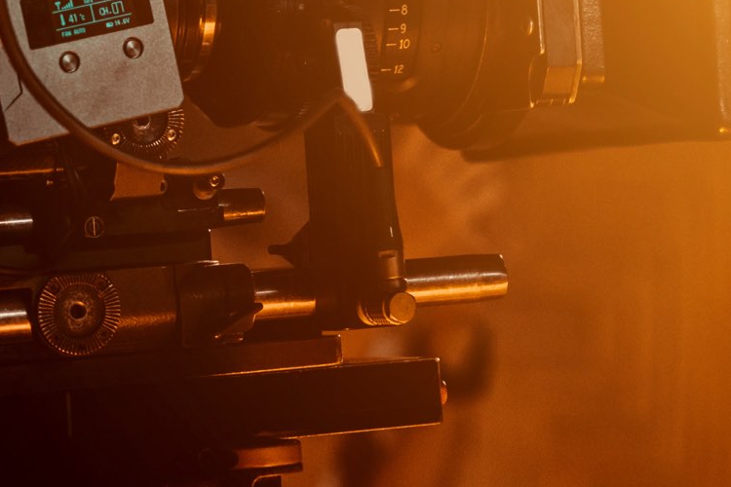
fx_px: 4548
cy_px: -136
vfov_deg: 6.1
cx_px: 621
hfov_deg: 9.2
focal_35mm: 224
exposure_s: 1/80
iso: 640
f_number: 2.8
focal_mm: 70
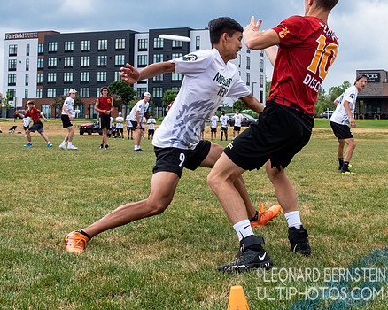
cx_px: 208
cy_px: 67
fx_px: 758
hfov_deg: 28.7
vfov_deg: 22.8
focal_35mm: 66
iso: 800
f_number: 8
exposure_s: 1/640
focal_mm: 22
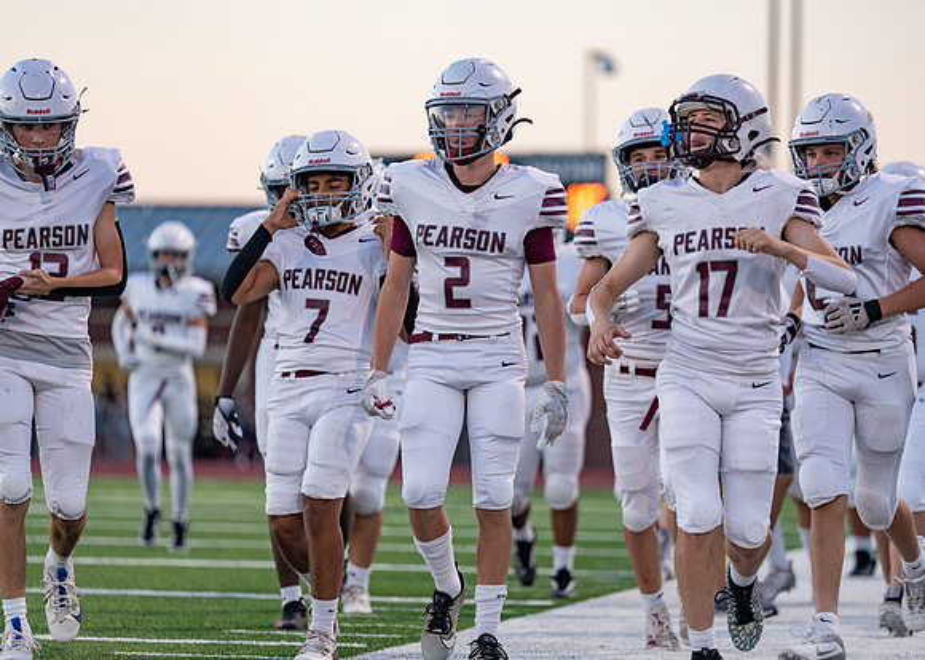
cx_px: 503
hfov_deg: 10.2
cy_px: 342
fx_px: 5174
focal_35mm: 197
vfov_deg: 7.3
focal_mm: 180
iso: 640
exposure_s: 1/500
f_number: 2.8
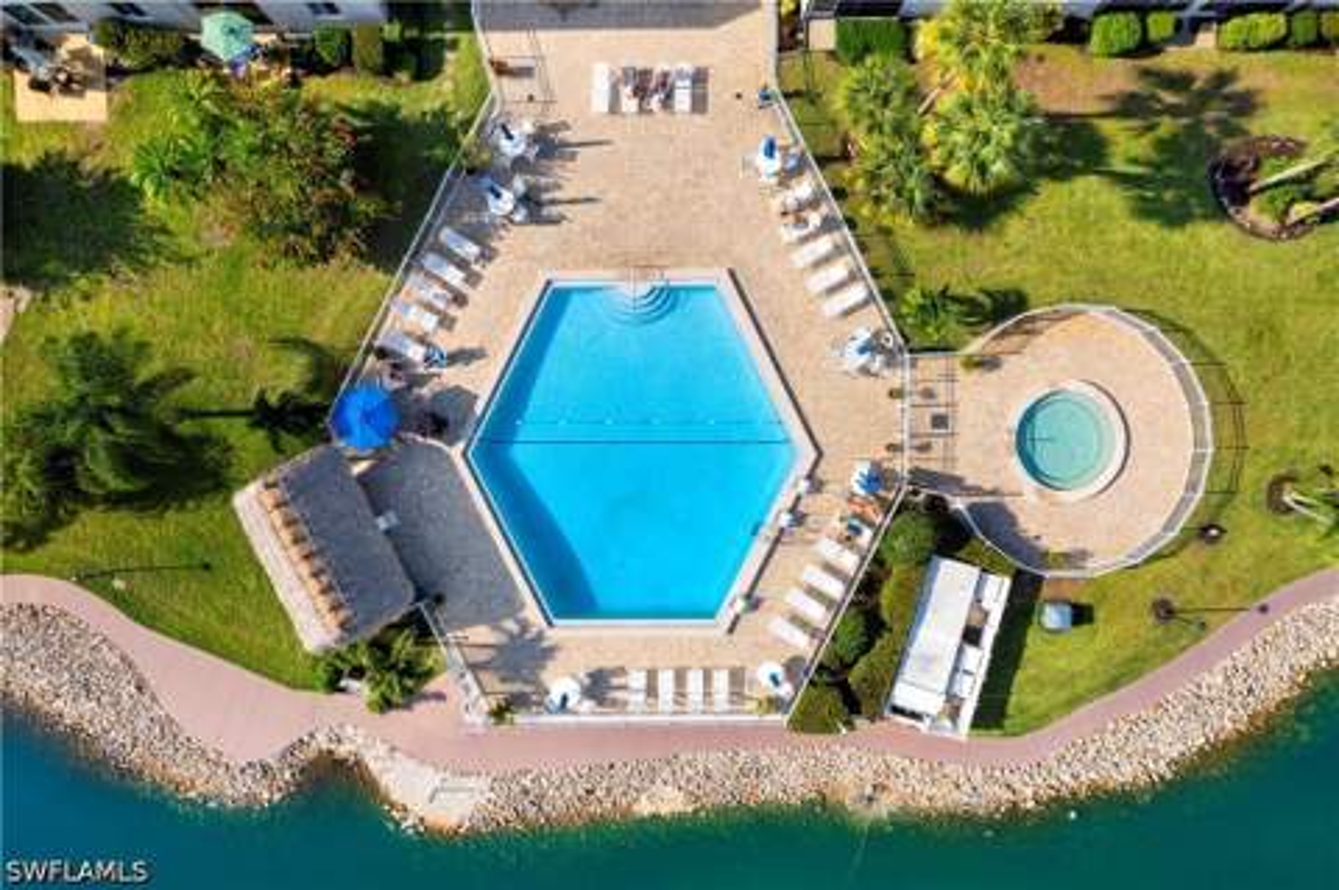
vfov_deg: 57.1
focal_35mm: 22
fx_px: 817
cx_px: 670
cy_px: 445
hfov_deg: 78.6
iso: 110
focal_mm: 8.38
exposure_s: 1/500
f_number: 2.8
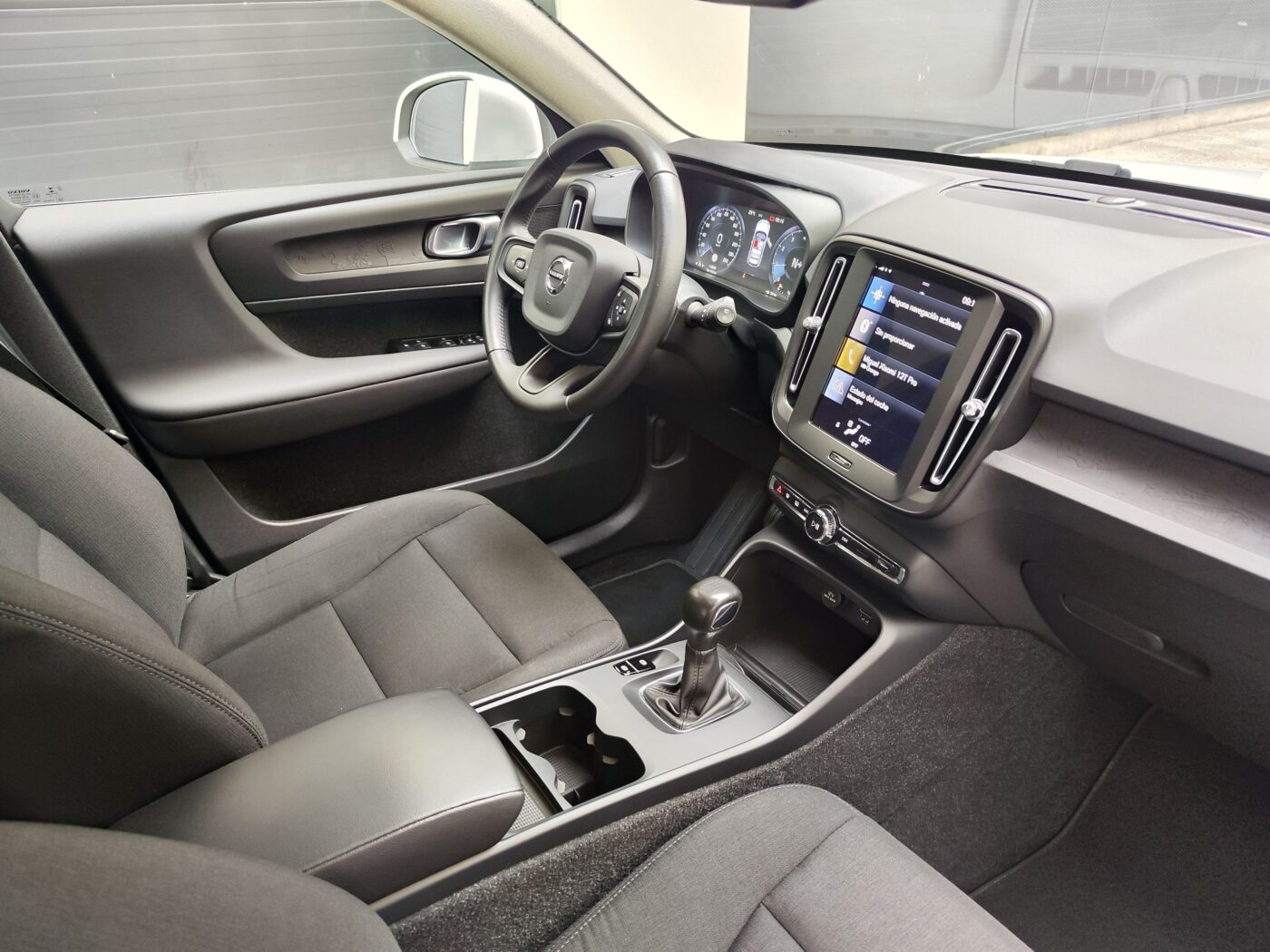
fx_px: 844
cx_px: 635
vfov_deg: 58.9
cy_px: 476
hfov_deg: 73.9
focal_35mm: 23
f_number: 1.69
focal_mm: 7.01
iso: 339
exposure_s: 1/66.2
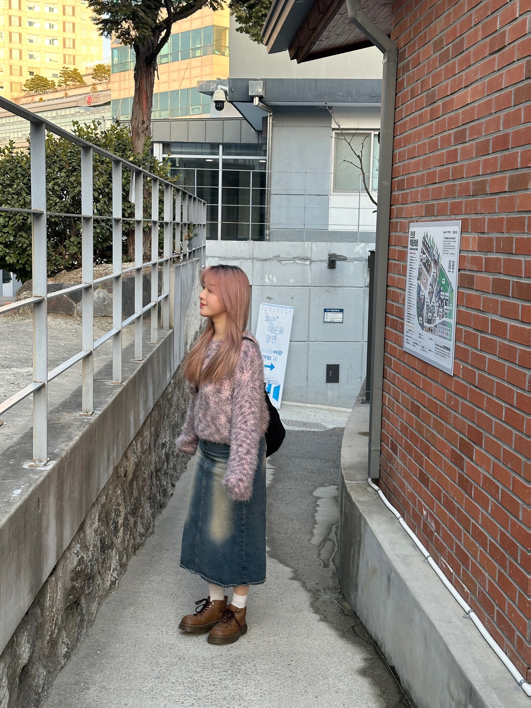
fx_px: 982
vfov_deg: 39.7
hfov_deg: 30.3
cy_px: 354
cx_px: 266
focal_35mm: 48
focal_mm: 6.86
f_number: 1.78
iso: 64
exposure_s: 1/227
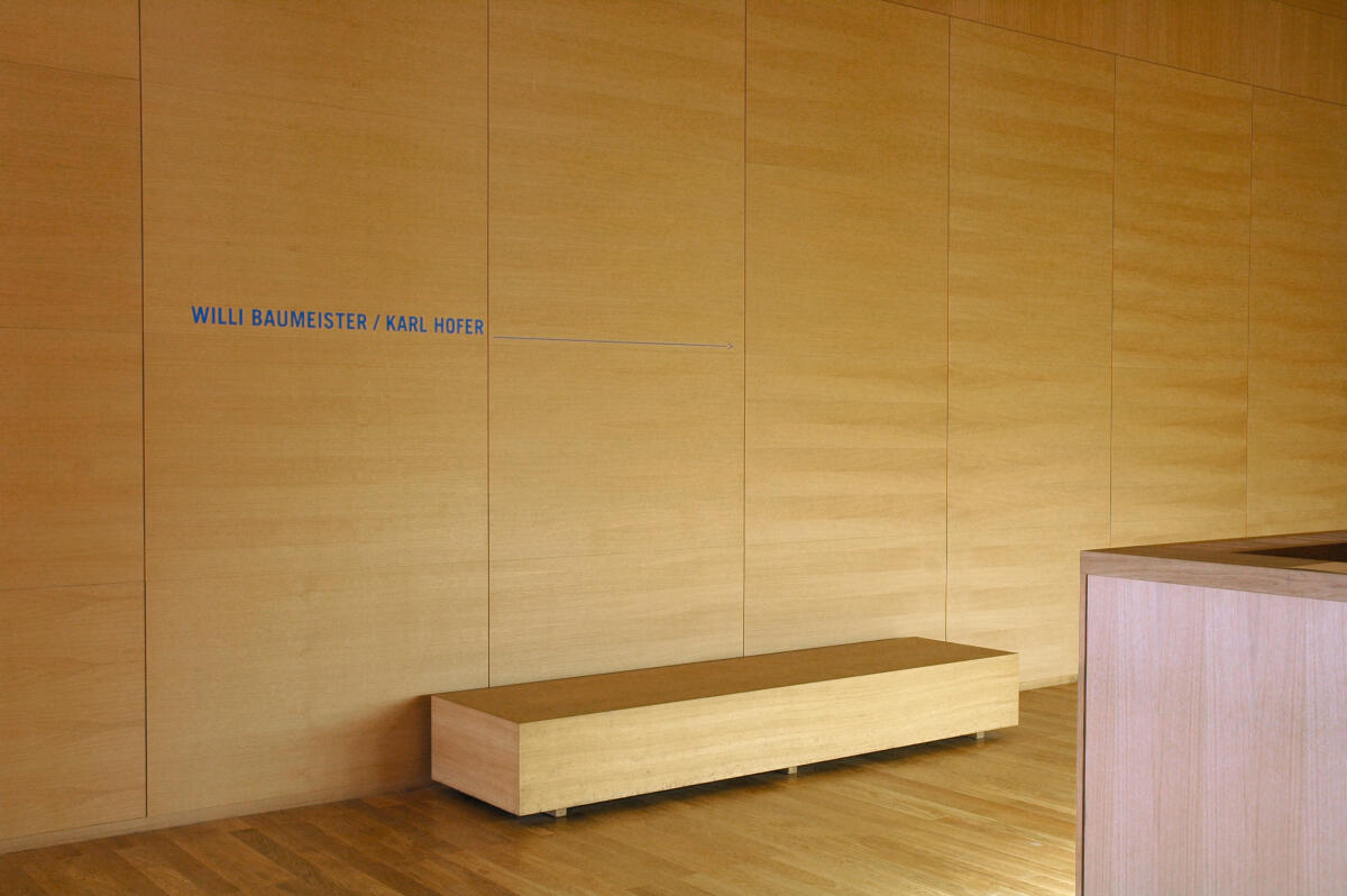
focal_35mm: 40
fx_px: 1514
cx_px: 674
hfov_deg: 48.0
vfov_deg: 33.0
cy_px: 448
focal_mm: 27
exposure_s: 2
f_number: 8
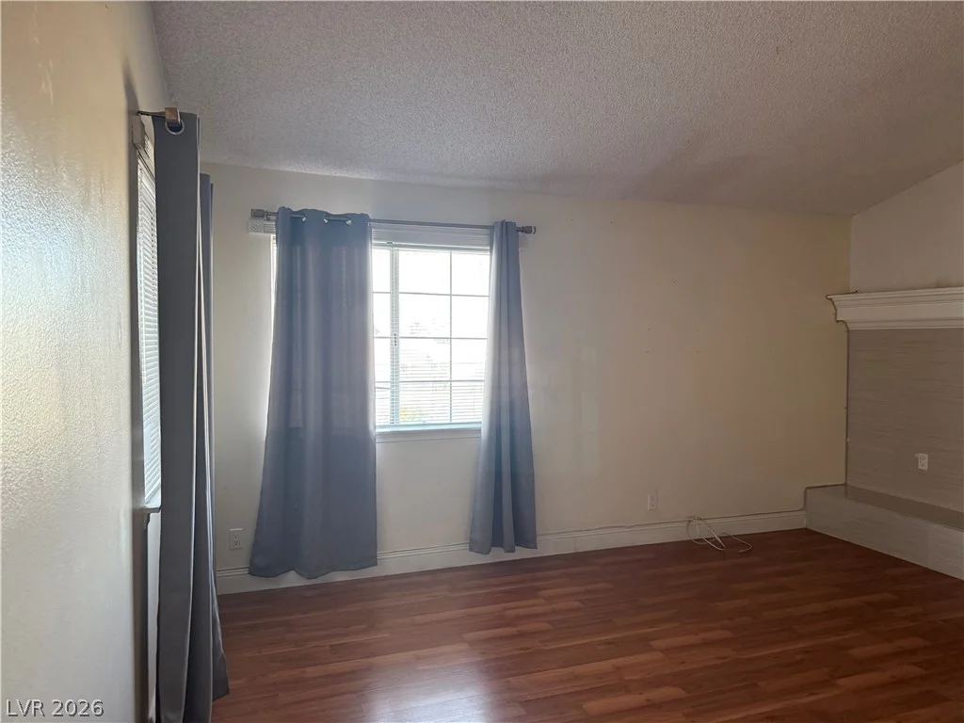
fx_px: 668
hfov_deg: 71.6
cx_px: 482
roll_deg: +1.9
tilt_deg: -1.3
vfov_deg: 56.8
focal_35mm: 24
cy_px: 362
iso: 200
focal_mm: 6.76
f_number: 1.78
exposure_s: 1/61
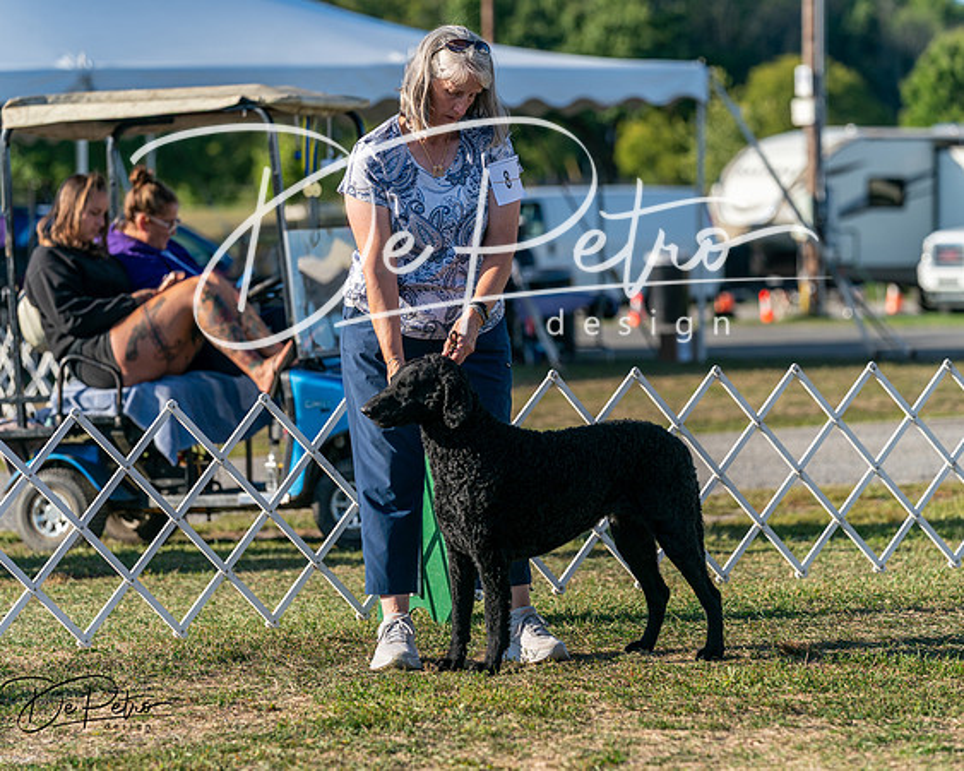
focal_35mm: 176
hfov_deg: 11.0
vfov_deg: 8.8
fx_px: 5011
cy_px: 386
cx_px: 482
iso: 200
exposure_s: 1/1250
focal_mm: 156
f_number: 4.5
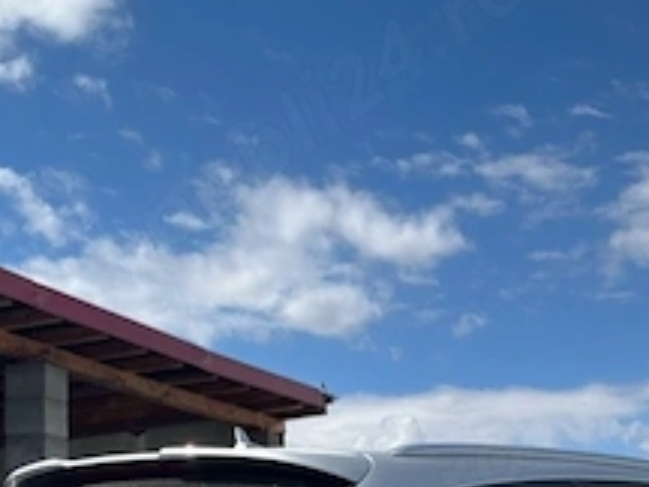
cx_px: 451
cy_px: 591
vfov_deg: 16.4
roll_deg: -0.5
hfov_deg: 22.6
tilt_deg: +1.9
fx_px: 1612
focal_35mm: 86
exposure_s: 1/3484
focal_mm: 6.76
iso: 100
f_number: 1.78
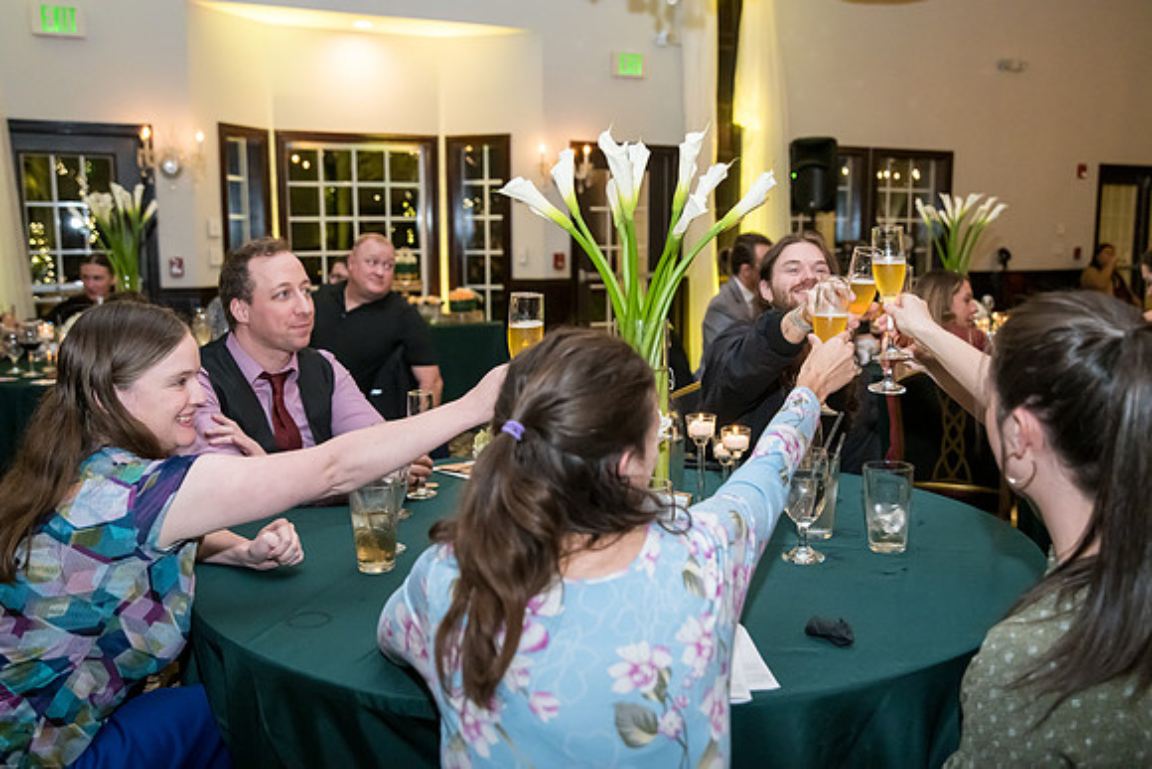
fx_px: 1088
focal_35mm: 34
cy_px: 384
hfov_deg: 55.8
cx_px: 576
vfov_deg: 38.9
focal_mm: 34
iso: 3200
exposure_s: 1/320
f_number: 3.2
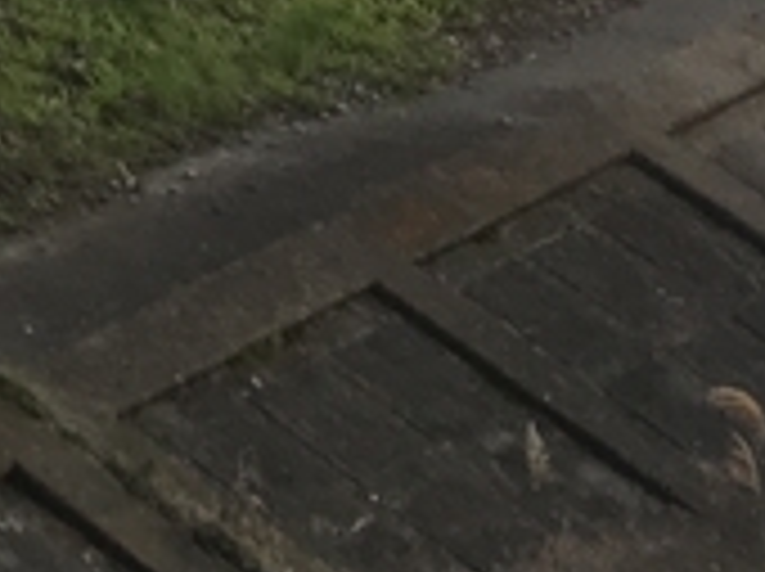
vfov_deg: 6.8
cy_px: -833
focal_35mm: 205
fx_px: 4524
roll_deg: +3.3
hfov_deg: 7.7
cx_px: -1926
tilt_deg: -3.8
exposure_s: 1/298
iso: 25
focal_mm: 4.15
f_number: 2.2
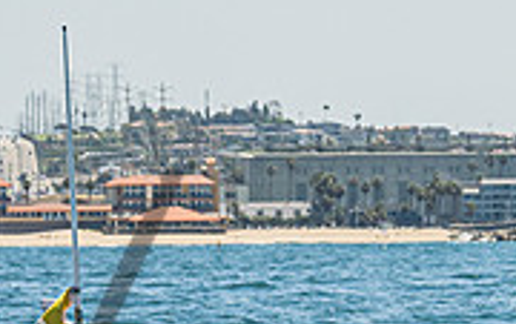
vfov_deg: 4.1
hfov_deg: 6.5
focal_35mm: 320
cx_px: 521
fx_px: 4506
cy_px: 407
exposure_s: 1/800
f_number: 6
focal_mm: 71
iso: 320
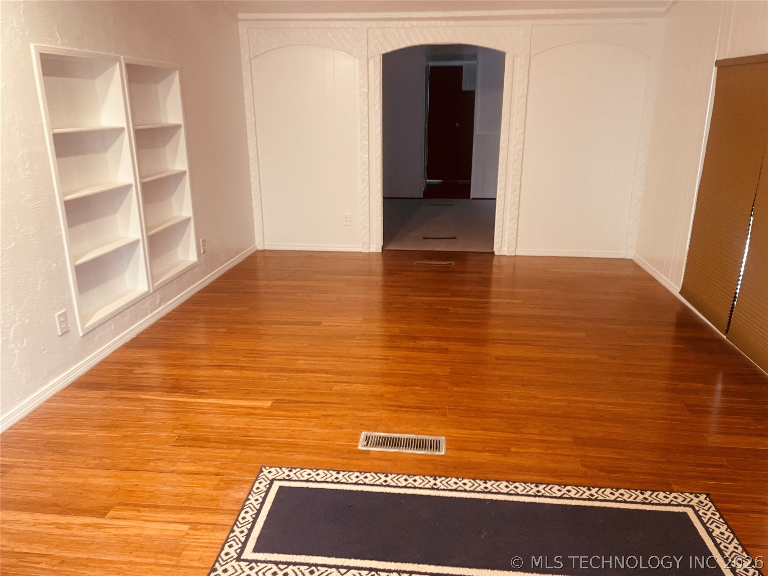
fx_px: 577
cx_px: 384
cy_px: 288
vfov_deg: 53.1
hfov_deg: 67.3
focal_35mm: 26
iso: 250
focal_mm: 4.2
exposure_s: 1/60
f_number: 1.6
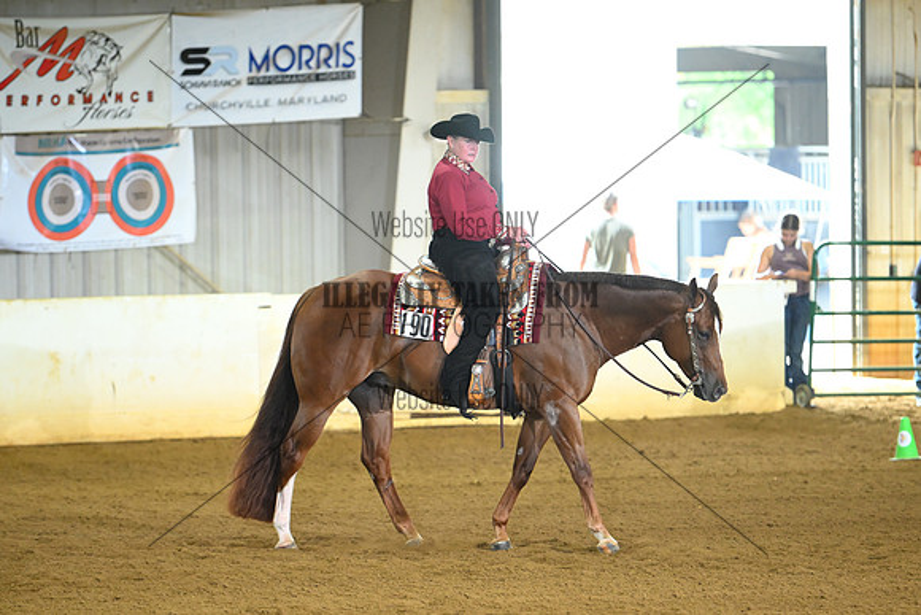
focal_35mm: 277
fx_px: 7088
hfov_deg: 7.4
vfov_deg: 5.0
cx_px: 460
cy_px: 308
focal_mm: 185
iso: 2000
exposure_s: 1/294
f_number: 2.8
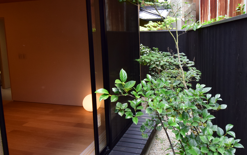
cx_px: 151
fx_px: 175
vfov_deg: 47.1
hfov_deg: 69.5
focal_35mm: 26
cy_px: 57
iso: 400
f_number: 6.7
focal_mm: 10
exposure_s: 1/180
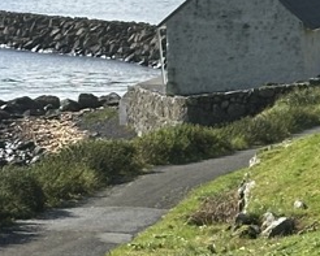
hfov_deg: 7.7
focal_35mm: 244
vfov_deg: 6.3
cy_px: 196
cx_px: 562
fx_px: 2312
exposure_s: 1/4566
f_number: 1.78
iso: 64
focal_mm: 6.86
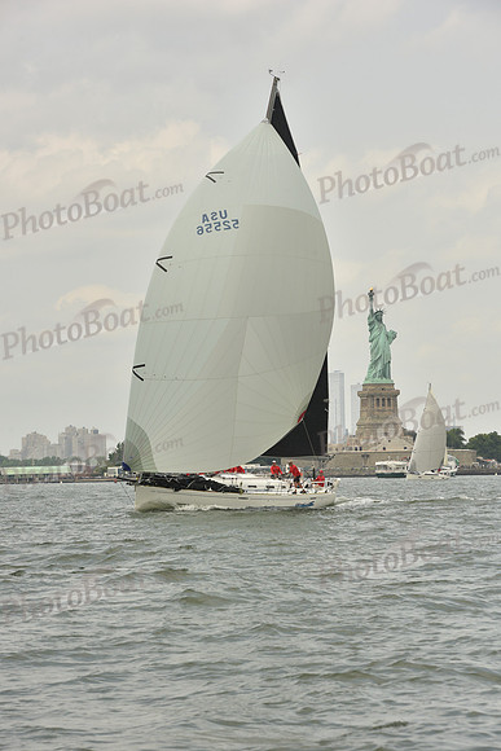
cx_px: 250
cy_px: 376
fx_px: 2545
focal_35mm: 122
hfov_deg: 11.2
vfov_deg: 16.8
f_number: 10
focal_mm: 122
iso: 250
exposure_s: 1/640
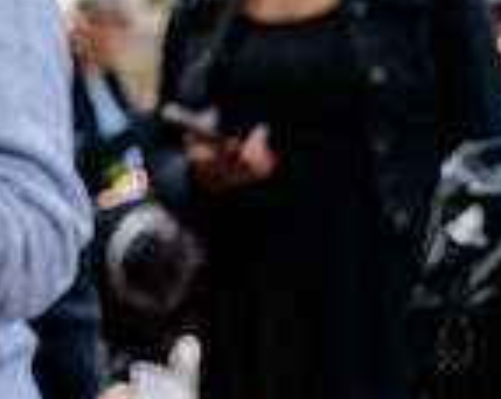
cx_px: 869
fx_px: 3391
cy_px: 563
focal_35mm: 229
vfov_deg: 6.7
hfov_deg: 8.2
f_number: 5
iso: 1000
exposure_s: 1/500
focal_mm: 48
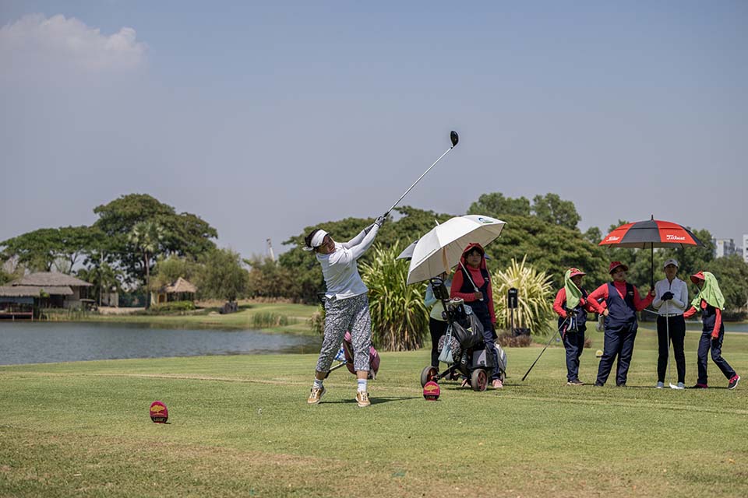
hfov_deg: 28.8
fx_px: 1454
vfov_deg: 19.5
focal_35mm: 70
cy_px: 249
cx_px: 374
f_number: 3.2
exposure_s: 1/4000
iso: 220
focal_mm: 70
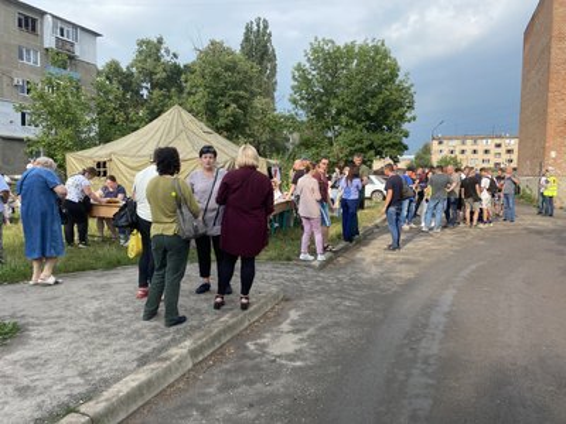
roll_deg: -0.7
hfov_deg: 67.3
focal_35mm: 26
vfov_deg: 53.1
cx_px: 283
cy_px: 212
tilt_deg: -5.4
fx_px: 425
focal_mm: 4.25
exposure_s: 1/1287
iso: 32
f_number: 1.8
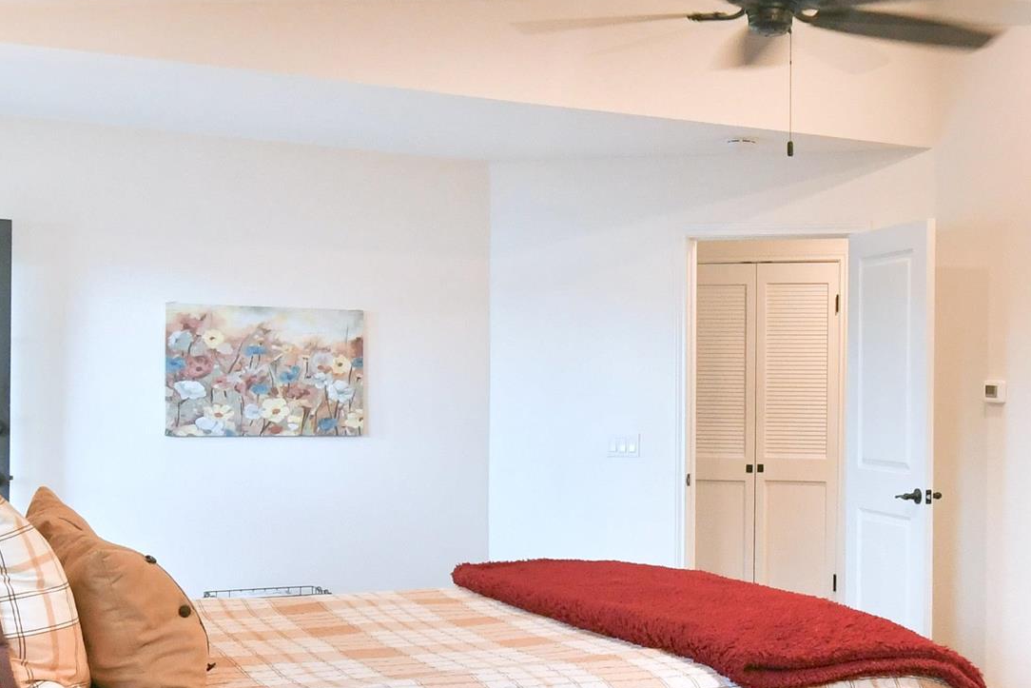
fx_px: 1461
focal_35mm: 51
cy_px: 556
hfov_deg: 36.5
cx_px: 926
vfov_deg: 26.0
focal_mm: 12
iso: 2500
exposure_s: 1/160
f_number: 7.1
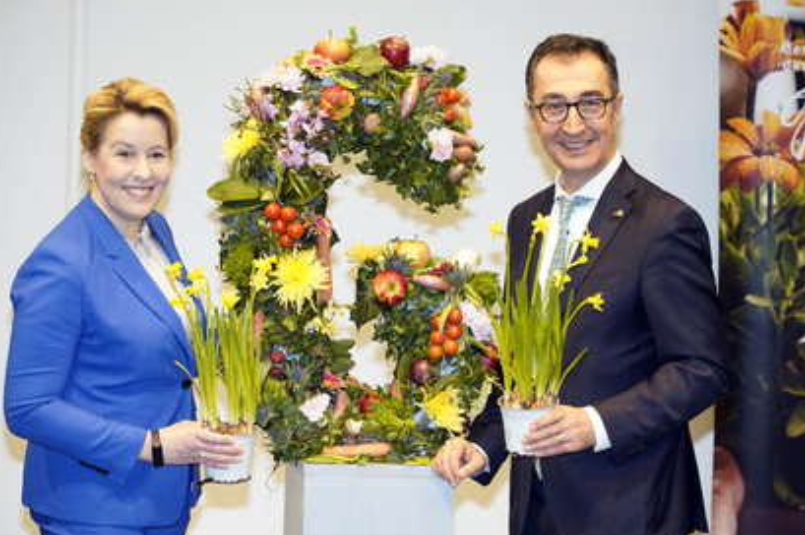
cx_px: 367
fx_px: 3106
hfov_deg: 14.8
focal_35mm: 139
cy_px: 277
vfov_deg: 9.9
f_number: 5
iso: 1600
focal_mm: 126
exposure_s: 1/160
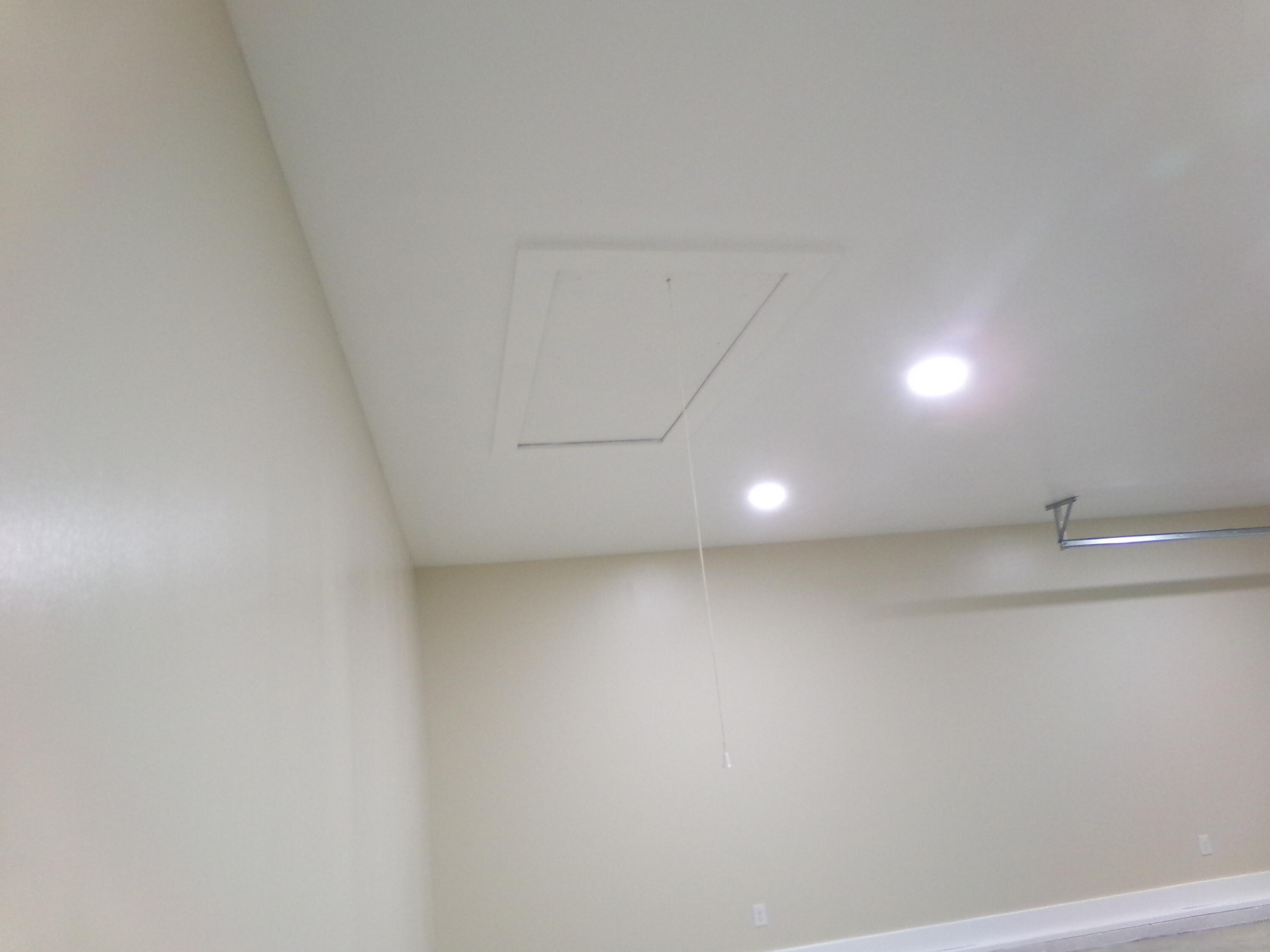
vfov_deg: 56.8
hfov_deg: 71.6
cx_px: 635
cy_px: 476
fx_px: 881
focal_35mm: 24
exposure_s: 1/17
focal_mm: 4.3
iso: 503
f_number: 3.7
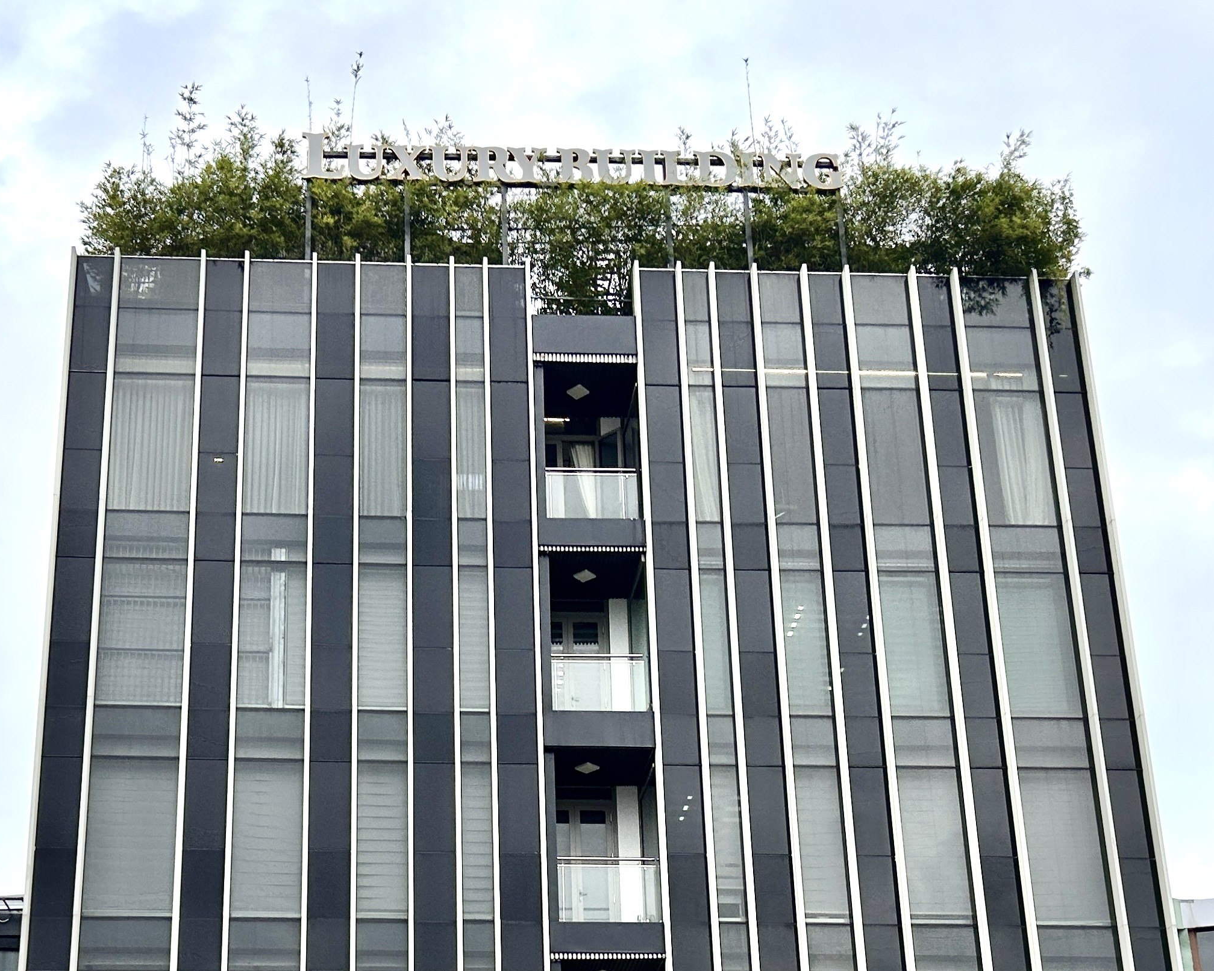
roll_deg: +0.9
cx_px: 538
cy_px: 855
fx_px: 1761
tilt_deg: +20.0
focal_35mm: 49
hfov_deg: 38.0
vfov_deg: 29.7
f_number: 1.5
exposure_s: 1/1779
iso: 50
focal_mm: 5.7
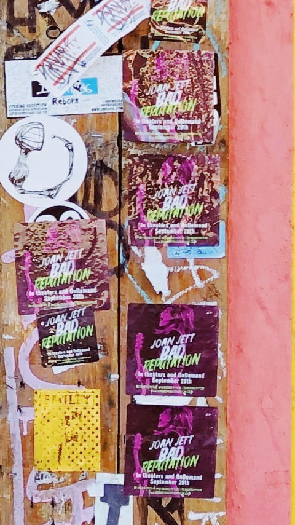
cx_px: -482
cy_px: 66
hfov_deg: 7.7
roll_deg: +0.2
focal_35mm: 144
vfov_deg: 14.8
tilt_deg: +0.0
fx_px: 2004
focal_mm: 3.99
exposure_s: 1/120
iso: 25
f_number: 1.8
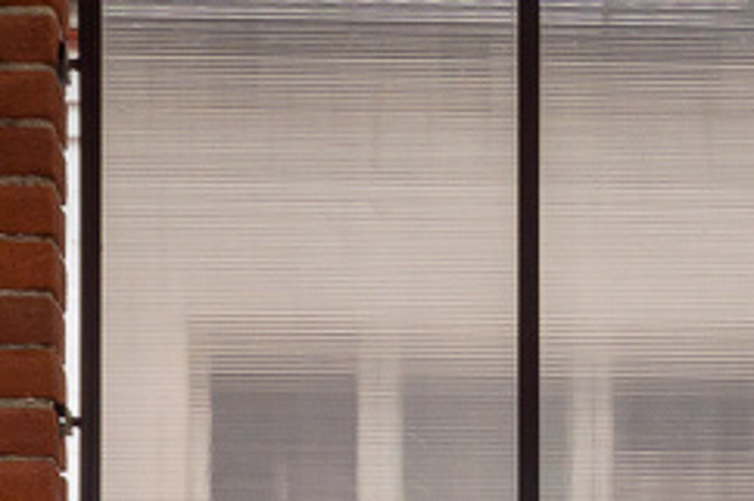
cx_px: 1028
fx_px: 5065
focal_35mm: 242
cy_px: 1089
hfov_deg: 8.4
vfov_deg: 5.5
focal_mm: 30
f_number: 7.1
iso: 200
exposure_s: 1/400
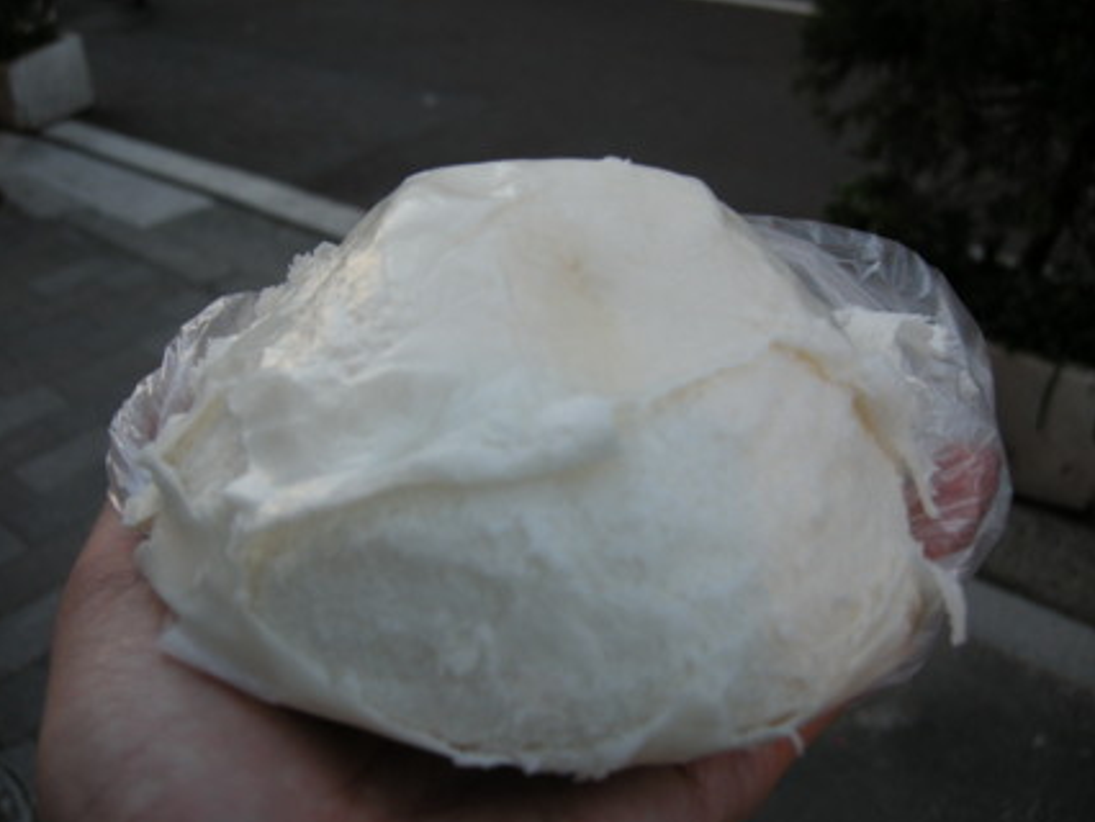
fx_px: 1171
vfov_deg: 38.7
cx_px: 565
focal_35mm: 37
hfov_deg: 50.1
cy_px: 411
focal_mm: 7.5
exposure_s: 1/58.2
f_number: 2.7
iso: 85
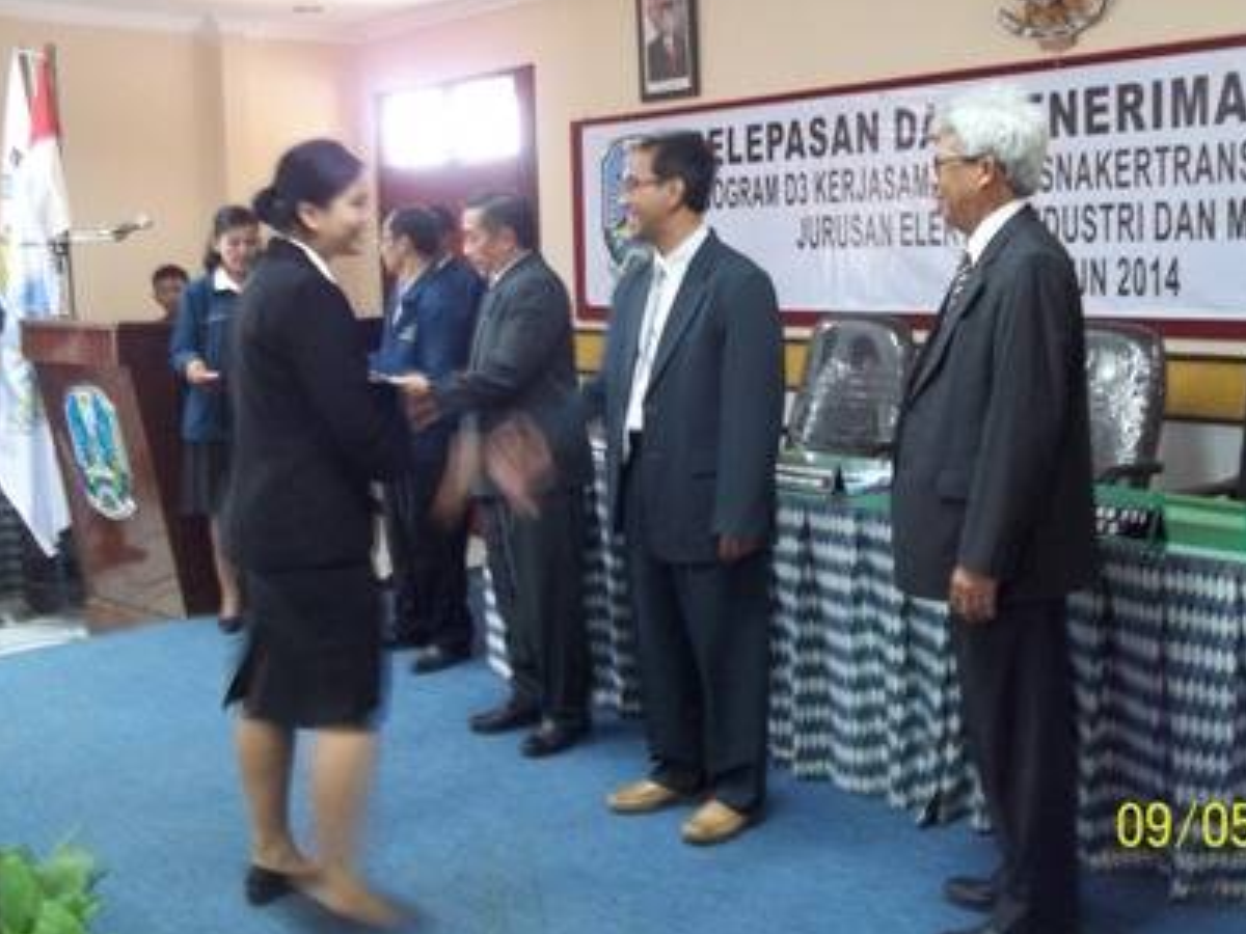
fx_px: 1440
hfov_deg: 46.7
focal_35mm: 40
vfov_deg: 35.9
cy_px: 381
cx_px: 698
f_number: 2.9
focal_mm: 5.7
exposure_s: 1/8
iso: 177
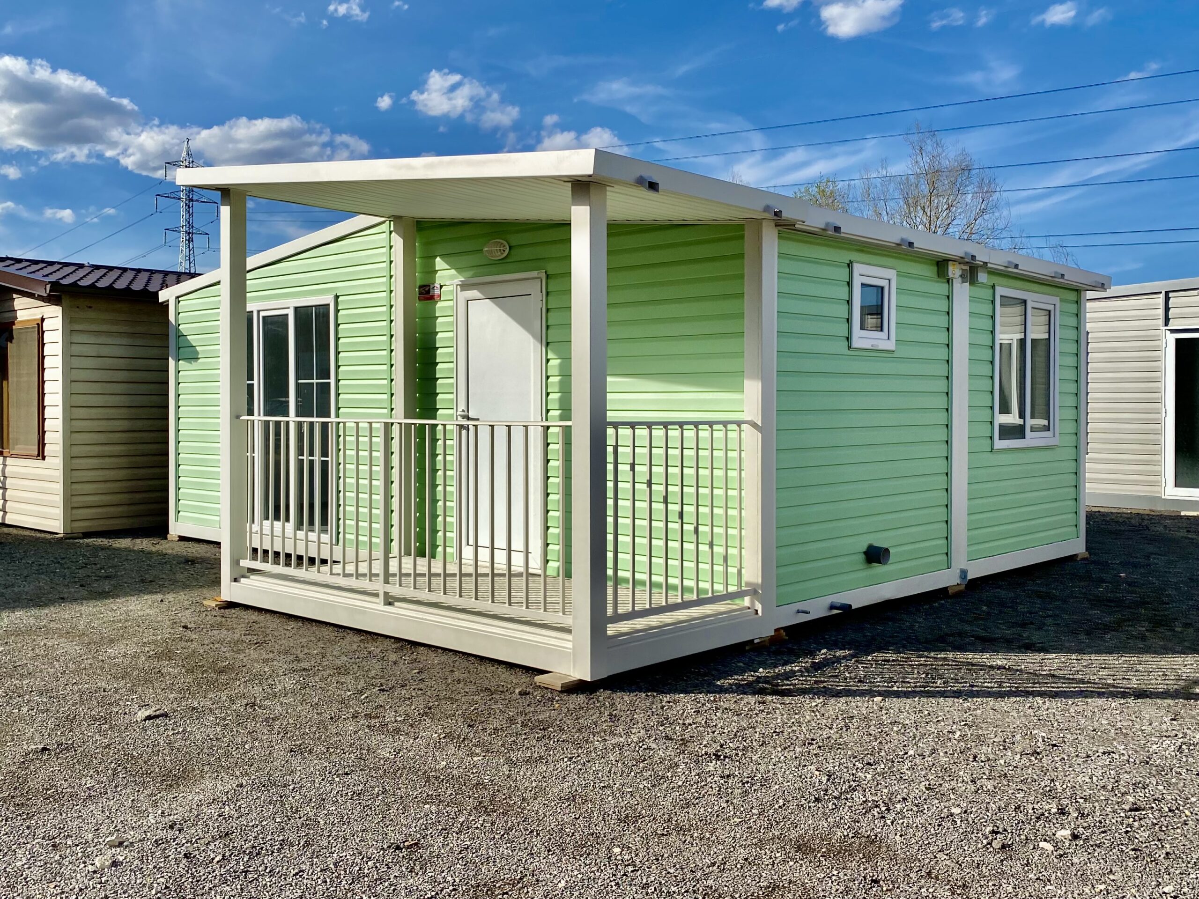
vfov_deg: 53.1
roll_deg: -2.1
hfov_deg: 67.3
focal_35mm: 26
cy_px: 450
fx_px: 901
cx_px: 600
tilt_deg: -2.0
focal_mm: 4.25
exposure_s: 1/3846
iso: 32
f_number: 1.8
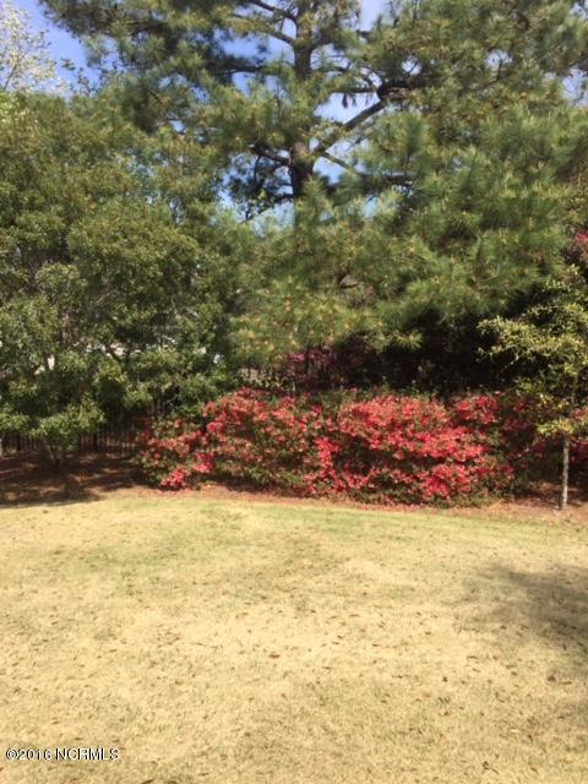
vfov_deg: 61.7
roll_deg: -0.2
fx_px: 657
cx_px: 294
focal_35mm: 29
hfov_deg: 48.2
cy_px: 392
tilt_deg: -4.9
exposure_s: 1/1068
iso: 32
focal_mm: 4.15
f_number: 2.2
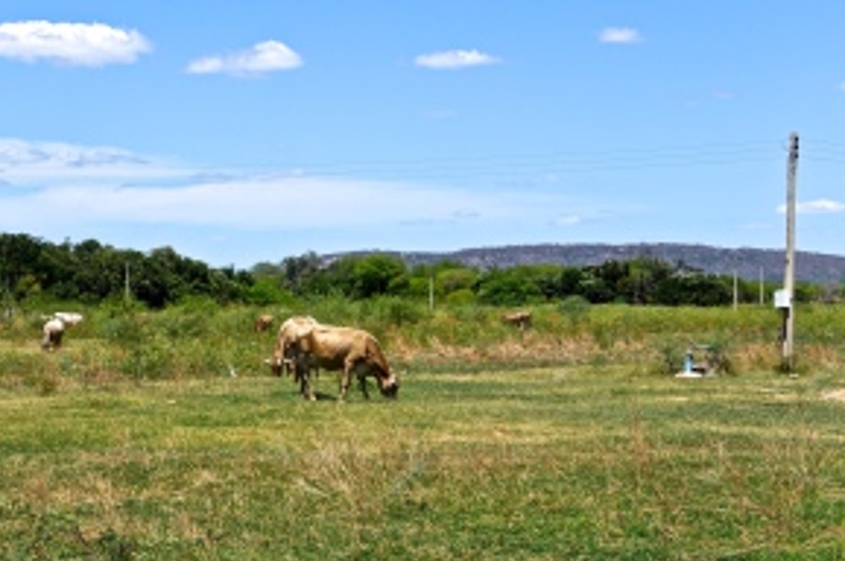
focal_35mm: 92
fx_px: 2157
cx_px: 333
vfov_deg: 14.8
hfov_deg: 22.1
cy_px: 289
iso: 125
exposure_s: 1/800
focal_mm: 21.79
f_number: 5.6
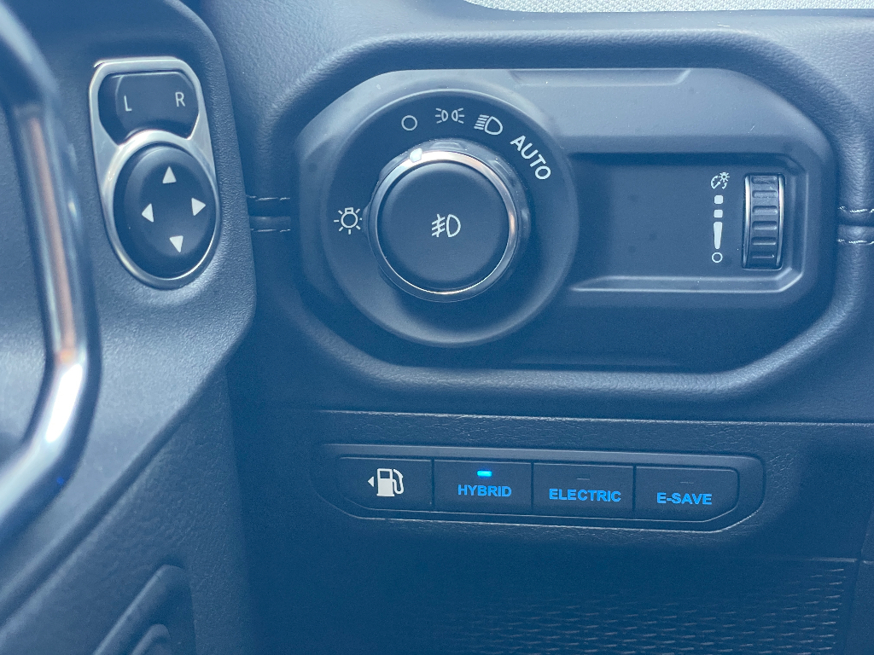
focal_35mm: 52
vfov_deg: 28.0
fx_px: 1313
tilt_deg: -10.5
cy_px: 328
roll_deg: +0.4
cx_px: 437
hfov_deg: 36.8
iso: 200
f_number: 2
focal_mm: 6
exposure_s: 1/68
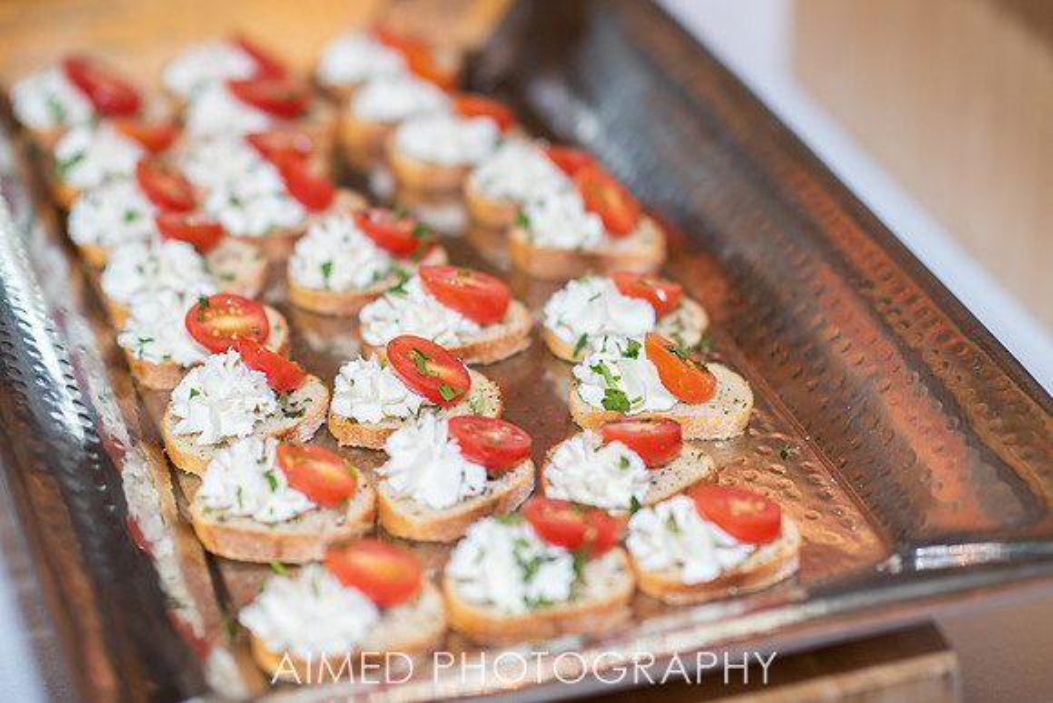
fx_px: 2717
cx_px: 575
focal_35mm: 93
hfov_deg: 21.9
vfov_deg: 14.7
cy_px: 319
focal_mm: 85
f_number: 2
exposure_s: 1/200
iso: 500
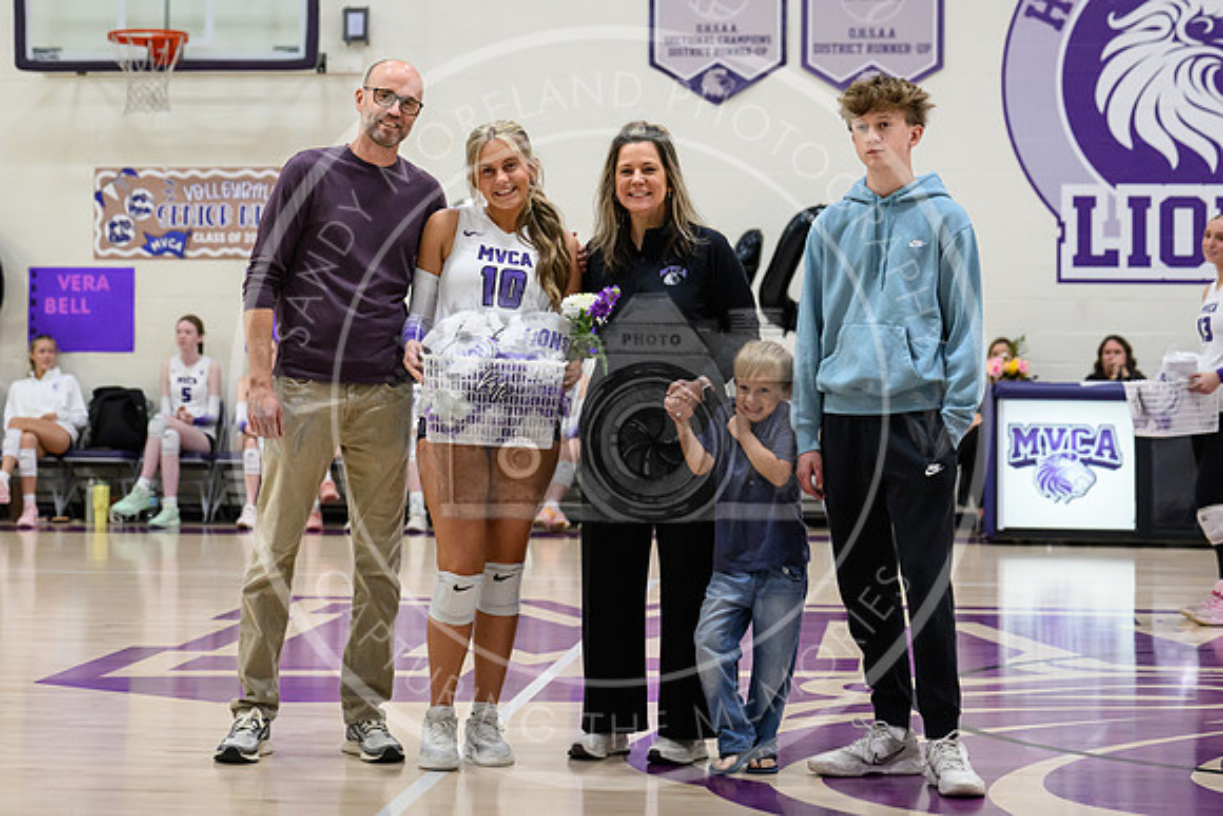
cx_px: 537
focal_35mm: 78
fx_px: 2666
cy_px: 359
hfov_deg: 25.8
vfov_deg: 17.4
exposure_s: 1/640
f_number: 3.5
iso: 7200
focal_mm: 70
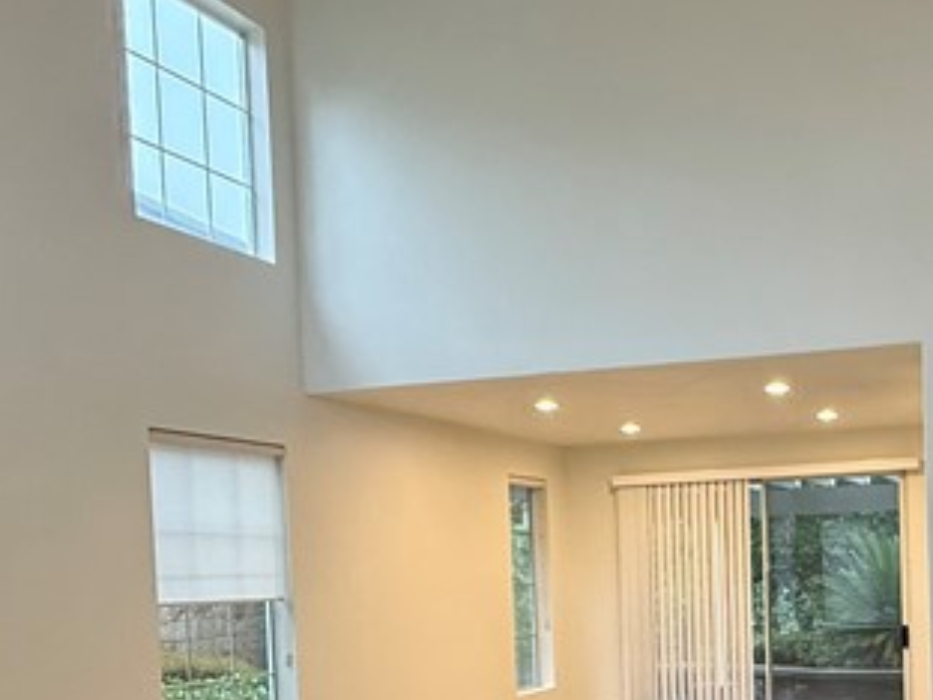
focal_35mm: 46
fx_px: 1240
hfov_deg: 39.9
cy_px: 619
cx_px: 715
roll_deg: +1.7
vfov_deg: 30.3
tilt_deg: -2.4
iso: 200
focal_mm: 2.22
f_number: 2.2
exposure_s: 1/60
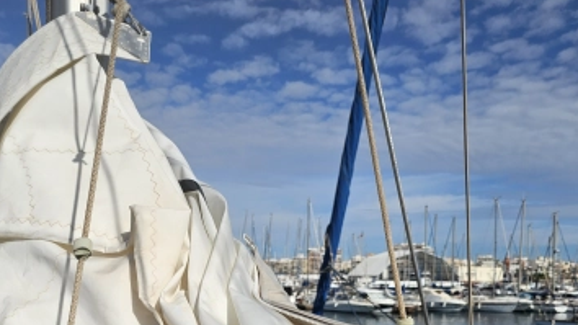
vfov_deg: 29.1
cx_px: 194
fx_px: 598
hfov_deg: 50.7
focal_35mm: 39
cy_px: 296
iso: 10
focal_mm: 6.3
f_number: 1.7
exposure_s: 1/2027
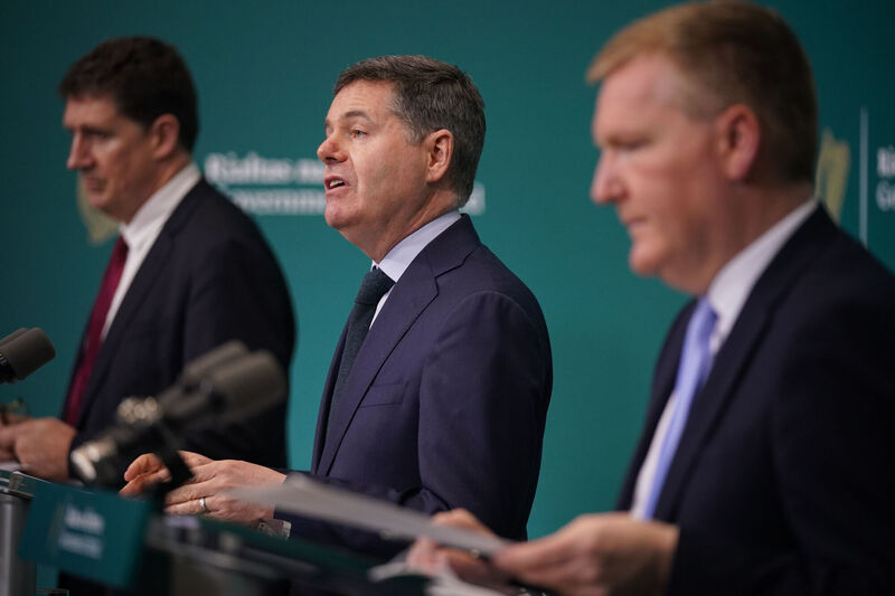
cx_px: 448
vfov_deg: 8.7
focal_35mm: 158
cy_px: 298
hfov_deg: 13.0
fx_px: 3927
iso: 2500
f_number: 2.8
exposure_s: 1/250
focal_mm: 158
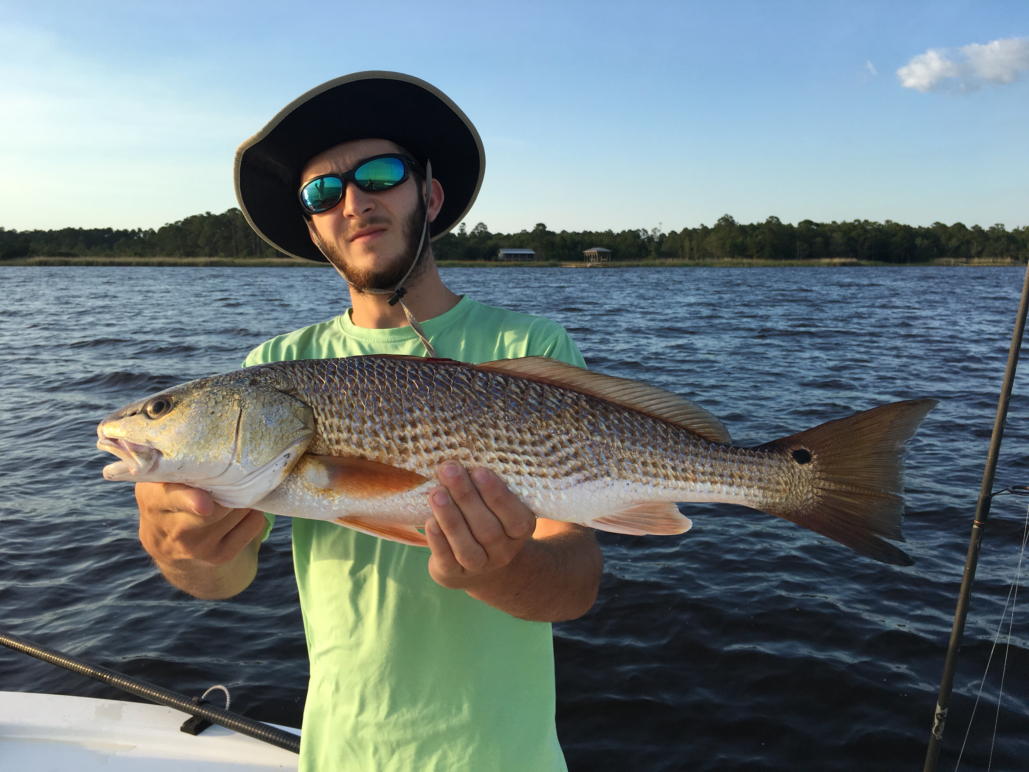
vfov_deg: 48.2
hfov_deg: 61.7
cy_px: 386
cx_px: 514
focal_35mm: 29
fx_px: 862
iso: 25
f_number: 2.2
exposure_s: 1/905
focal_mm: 4.15
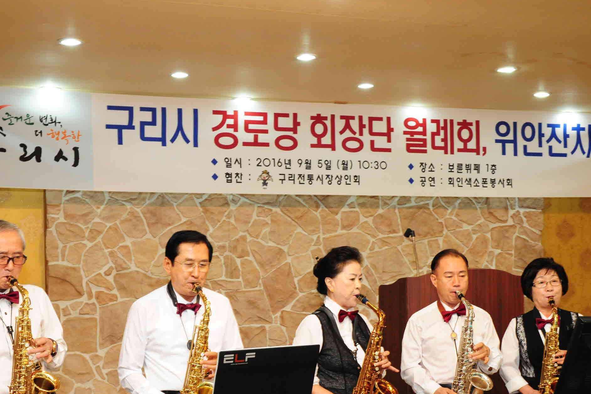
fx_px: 1001
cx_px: 279
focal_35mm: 61
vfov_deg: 22.0
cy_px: 311
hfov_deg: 32.9
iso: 1600
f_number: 7.1
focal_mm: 38
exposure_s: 1/60
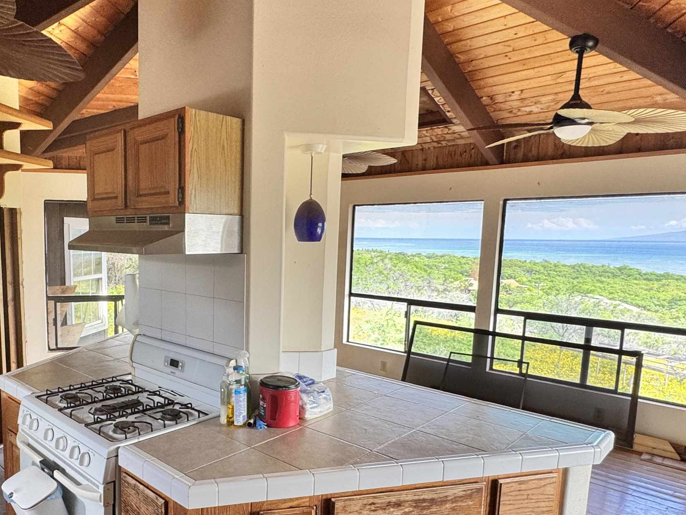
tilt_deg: -7.3
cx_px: 218
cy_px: 301
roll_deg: -1.0
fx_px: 515
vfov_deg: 52.8
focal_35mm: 26
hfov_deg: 65.2
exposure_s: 1/99
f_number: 2.2
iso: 125
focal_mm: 2.22
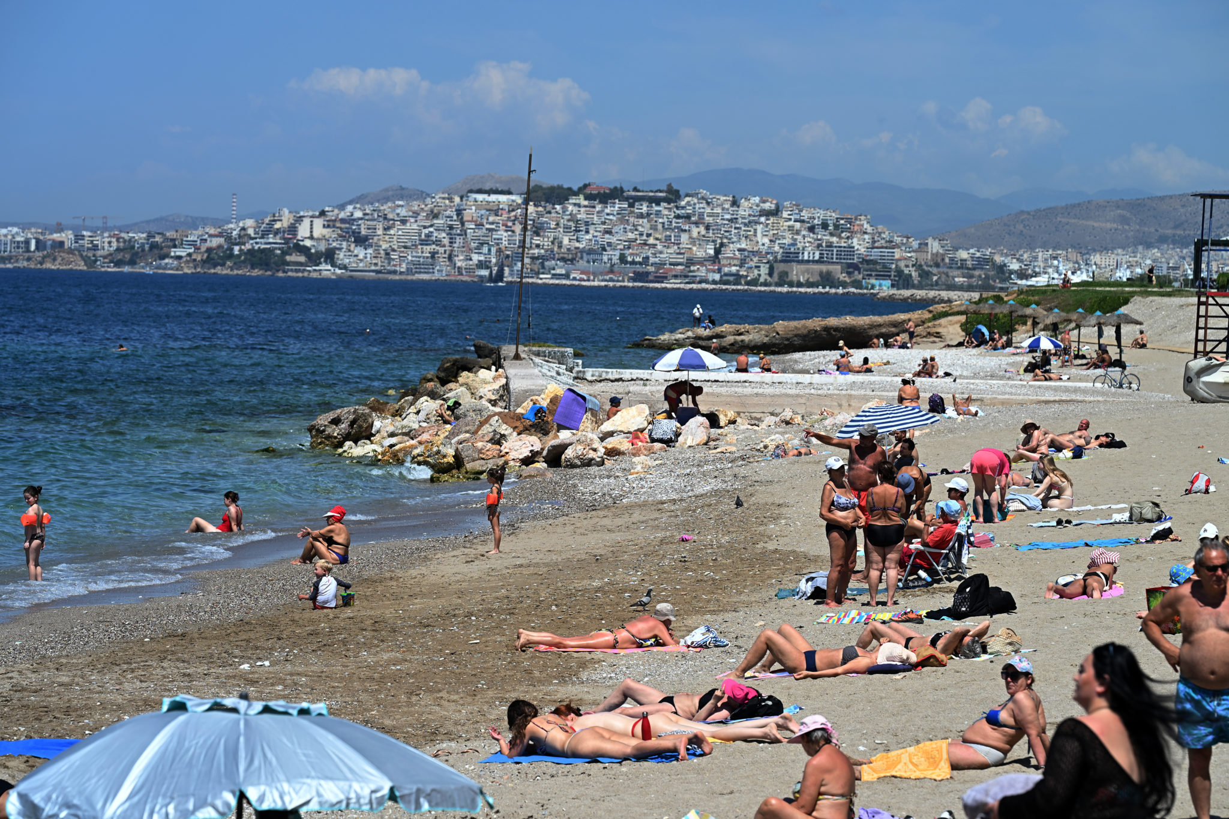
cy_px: 410
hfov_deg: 17.1
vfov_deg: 11.4
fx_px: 4096
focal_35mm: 120
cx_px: 614
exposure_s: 1/800
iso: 100
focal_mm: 120
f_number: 5.6
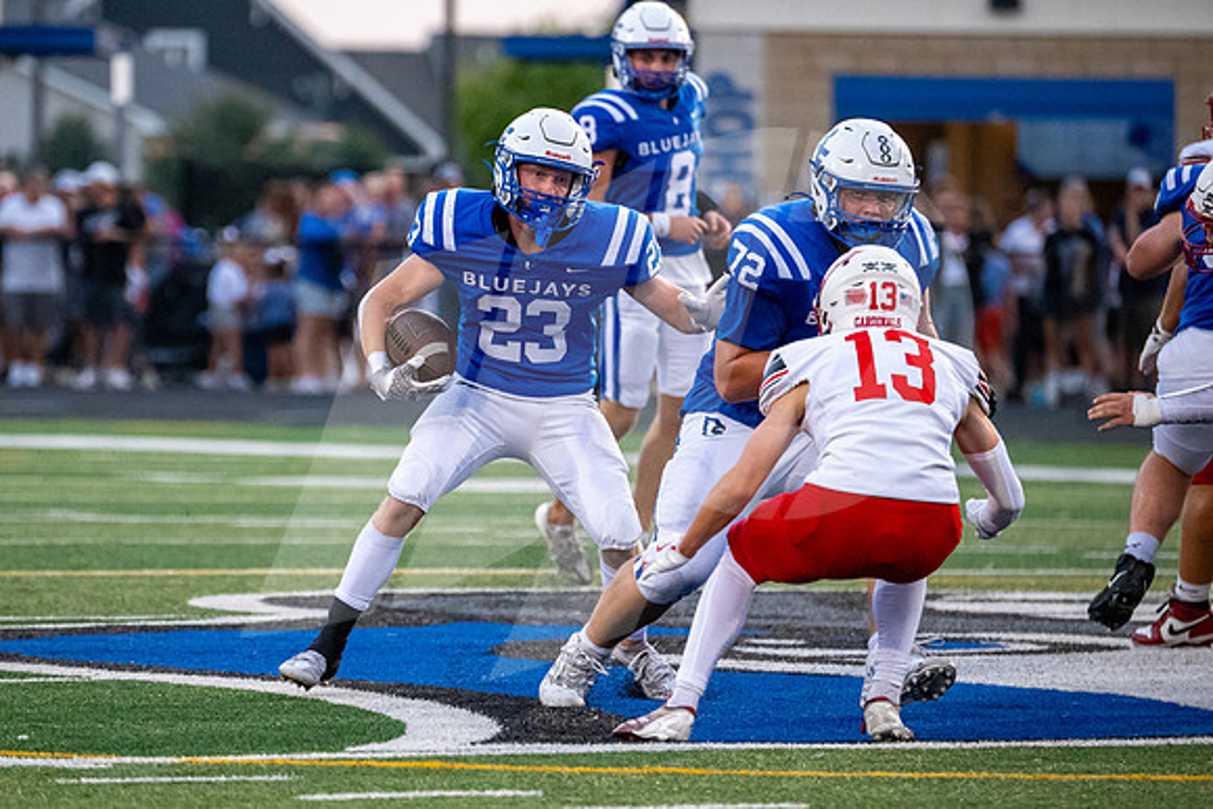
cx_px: 451
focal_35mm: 443
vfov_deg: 3.1
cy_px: 328
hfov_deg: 4.6
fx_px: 14943
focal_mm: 350
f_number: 5.6
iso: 6400
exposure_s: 1/1250
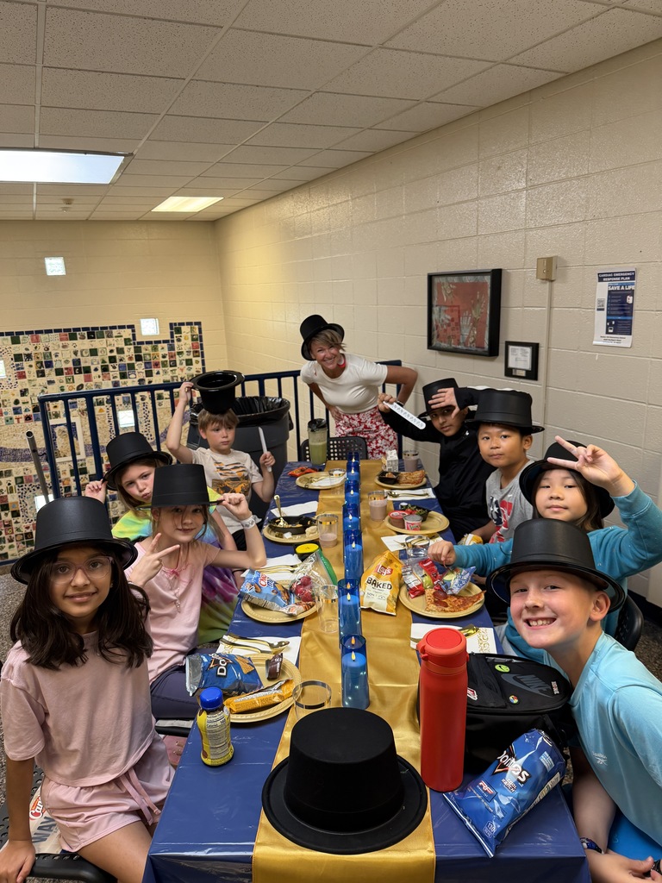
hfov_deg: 56.8
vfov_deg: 71.6
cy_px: 442
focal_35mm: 24
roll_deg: +1.9
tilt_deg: -13.8
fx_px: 612
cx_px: 331
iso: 200
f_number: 1.78
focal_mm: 6.76
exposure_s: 1/121
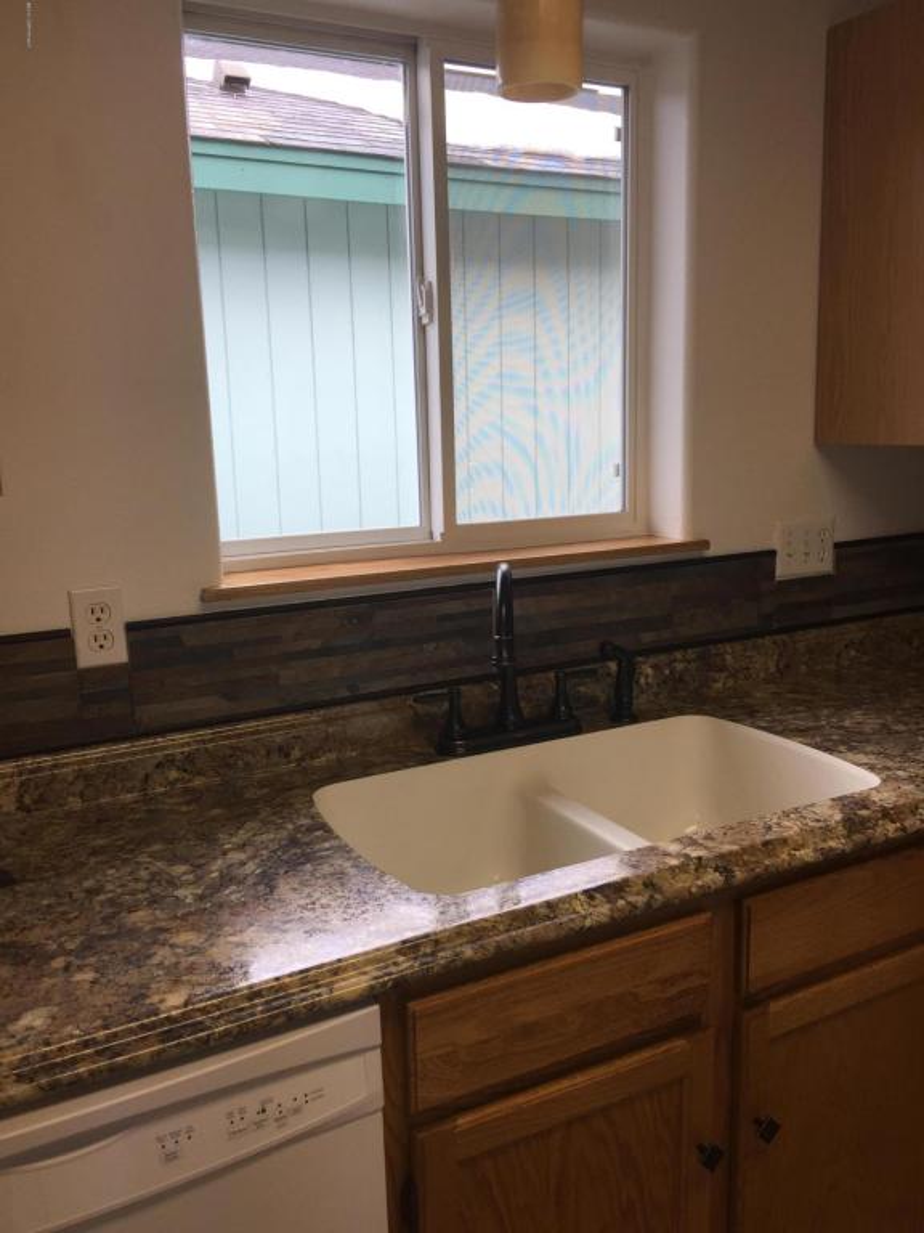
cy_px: 616
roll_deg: +1.6
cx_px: 462
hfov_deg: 48.2
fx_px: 1032
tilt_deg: -9.9
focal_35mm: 29
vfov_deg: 61.7
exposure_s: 1/137
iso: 40
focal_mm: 4.15
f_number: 2.2
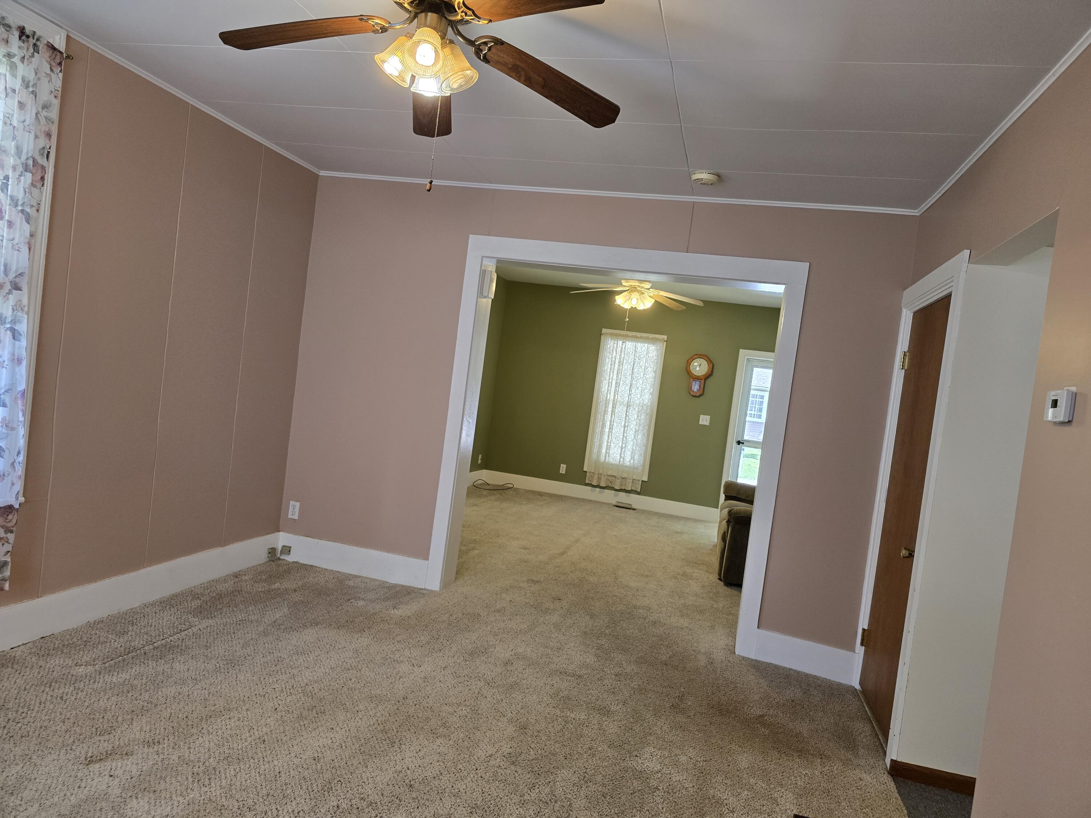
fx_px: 725
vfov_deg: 58.9
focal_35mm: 23
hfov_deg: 73.9
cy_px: 409
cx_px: 546
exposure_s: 1/120
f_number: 1.7
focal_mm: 6.3
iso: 125
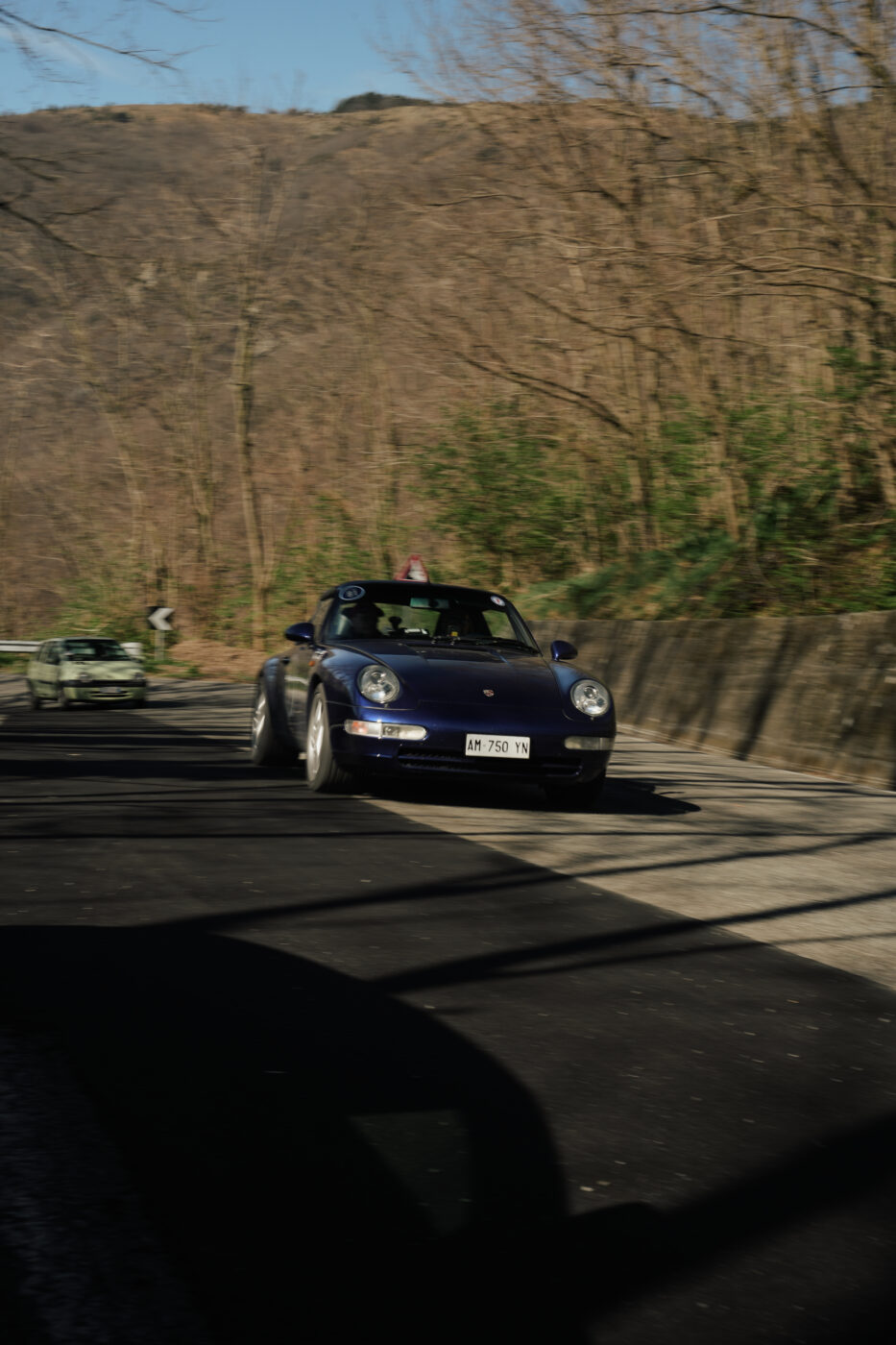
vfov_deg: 43.6
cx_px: 448
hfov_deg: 29.9
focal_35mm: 45
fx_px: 1680
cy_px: 672
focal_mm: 45
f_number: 13
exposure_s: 1/50
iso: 100
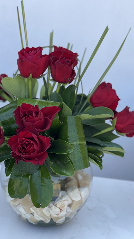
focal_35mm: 75
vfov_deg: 28.2
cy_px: 119
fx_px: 474
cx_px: 54
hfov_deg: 16.1
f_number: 2.2
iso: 25
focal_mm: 7.5
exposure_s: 1/192
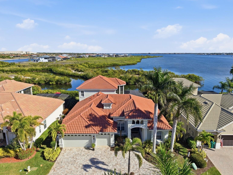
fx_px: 168
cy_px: 89
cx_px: 121
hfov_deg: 69.4
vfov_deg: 54.9
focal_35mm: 25
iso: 100
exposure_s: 1/4000
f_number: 1.8
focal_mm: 8.7
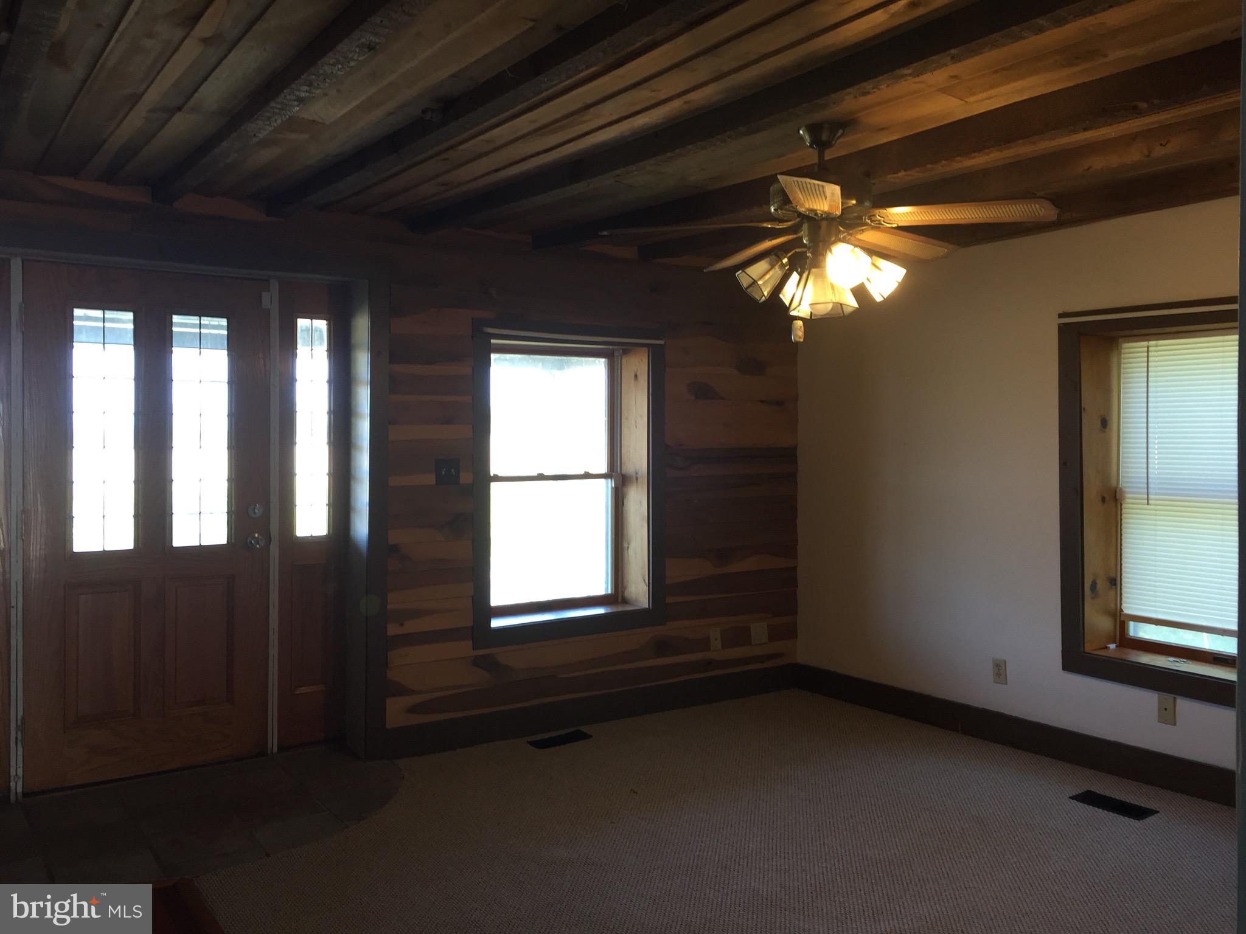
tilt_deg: -0.8
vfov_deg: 48.2
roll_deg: +0.3
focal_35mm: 29
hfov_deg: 61.7
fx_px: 1044
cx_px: 623
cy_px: 467
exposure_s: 1/30
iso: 50
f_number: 2.2
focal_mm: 4.15
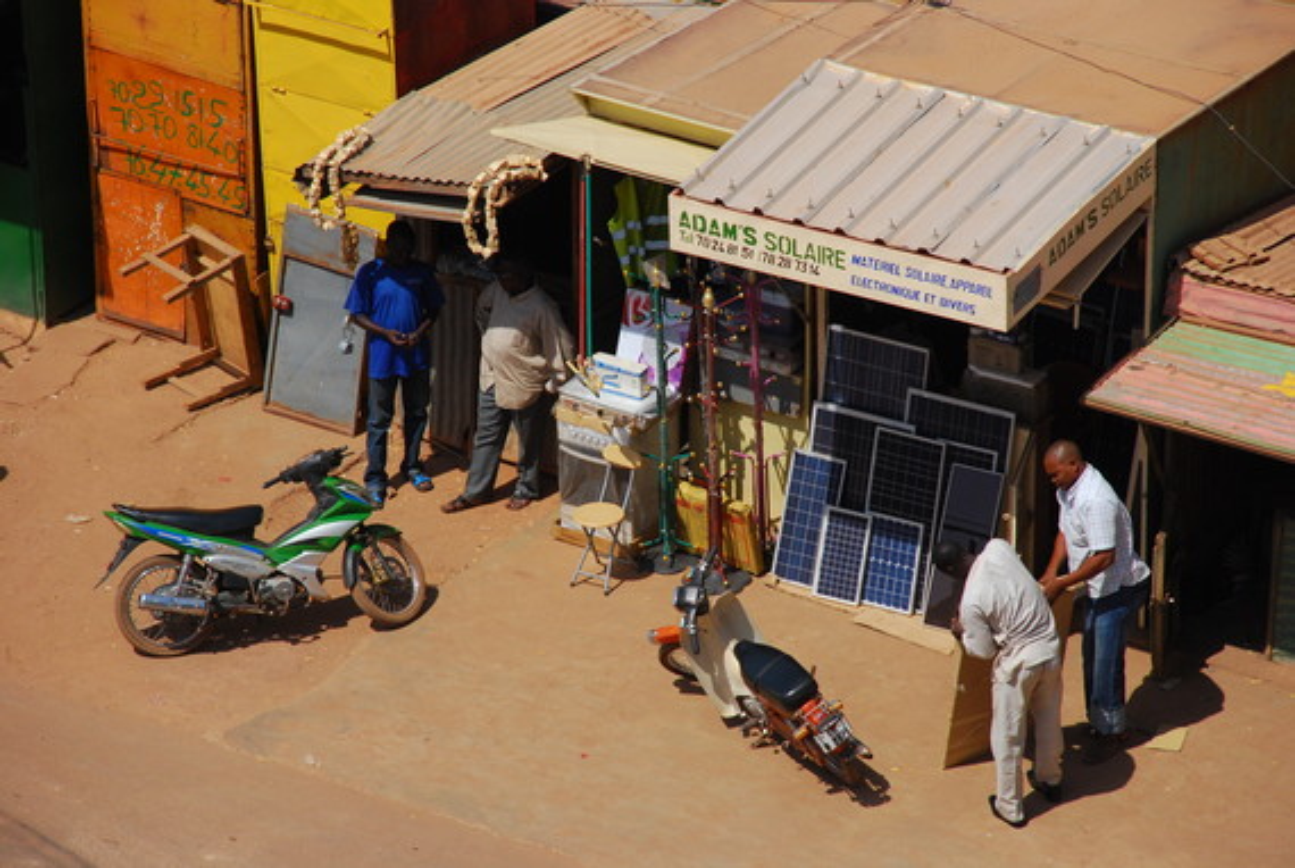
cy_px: 434
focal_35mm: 202
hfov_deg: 10.1
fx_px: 7296
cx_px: 648
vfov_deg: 6.8
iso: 400
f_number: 9
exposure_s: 1/1250
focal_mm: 135
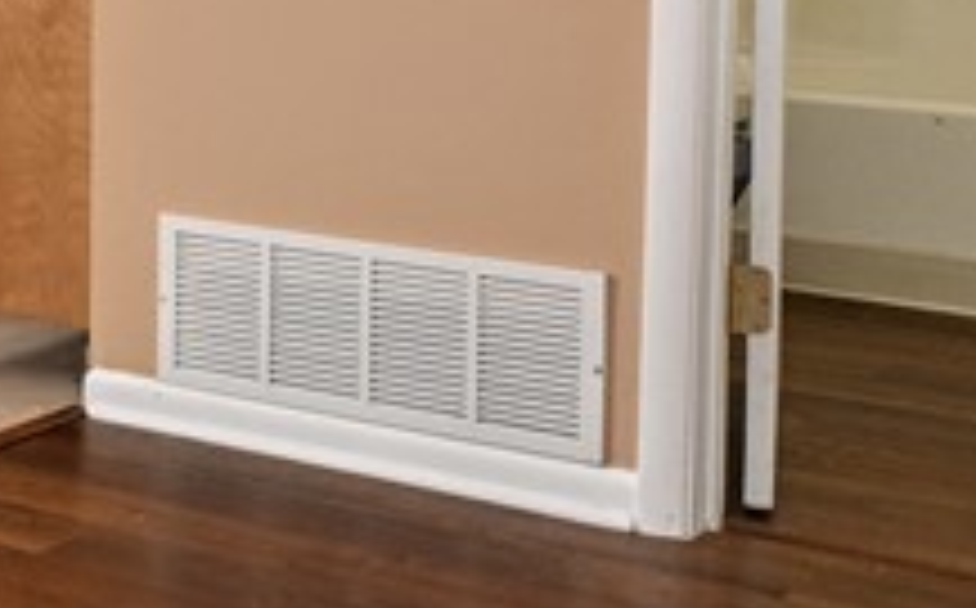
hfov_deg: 20.6
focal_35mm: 92
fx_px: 2444
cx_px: -292
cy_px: -131
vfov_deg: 13.7
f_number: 4
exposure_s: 1/60
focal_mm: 12
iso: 220
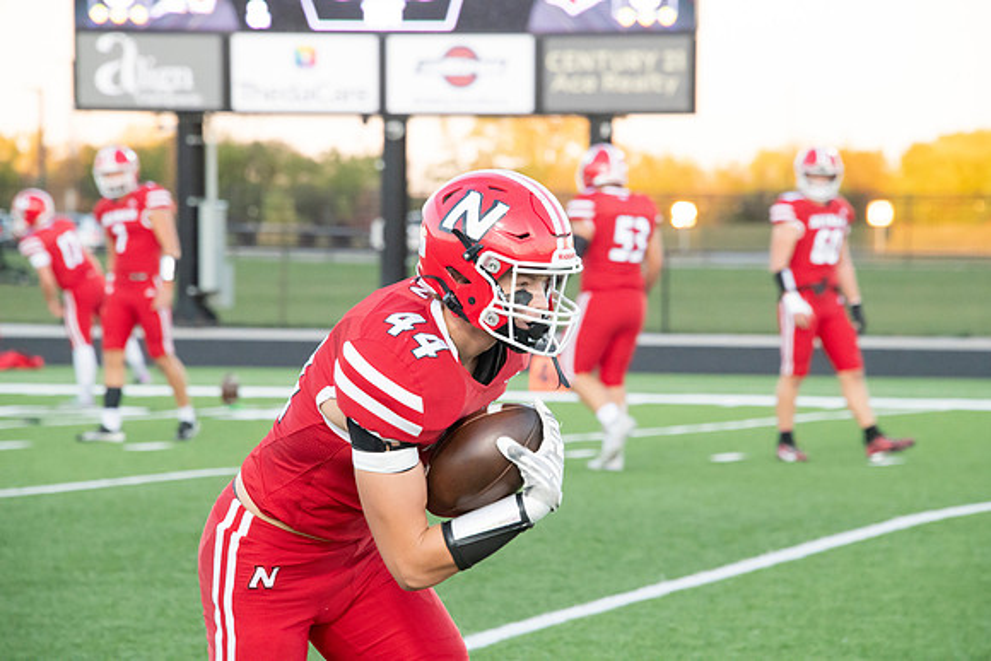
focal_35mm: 230
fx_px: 6333
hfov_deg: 8.9
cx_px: 496
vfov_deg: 6.0
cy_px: 330
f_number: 9
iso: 8000
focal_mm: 230
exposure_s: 1/500
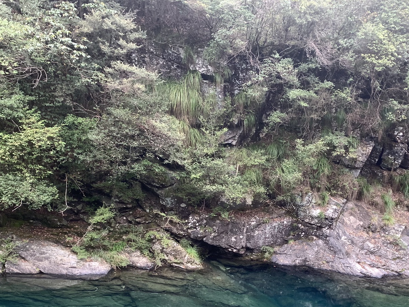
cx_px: 247
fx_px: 508
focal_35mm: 43
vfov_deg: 32.5
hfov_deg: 43.6
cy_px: 253
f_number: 1.8
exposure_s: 1/60
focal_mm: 4.25
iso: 160
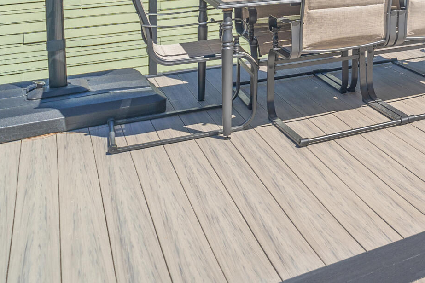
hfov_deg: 27.6
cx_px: 622
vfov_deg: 23.2
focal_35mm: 52
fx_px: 614
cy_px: -78
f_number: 1.8
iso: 100
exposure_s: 1/3200
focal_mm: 16
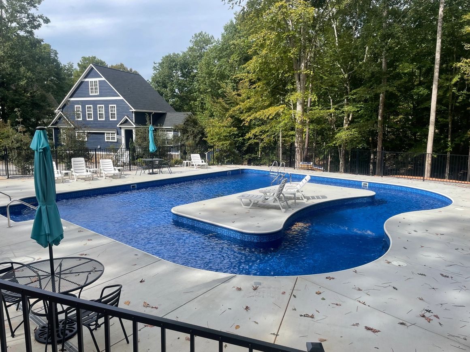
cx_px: 235
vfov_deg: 53.1
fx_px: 353
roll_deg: -0.5
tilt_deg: -5.8
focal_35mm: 26
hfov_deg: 67.3
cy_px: 176
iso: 32
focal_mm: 4.2
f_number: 1.6
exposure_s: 1/2132
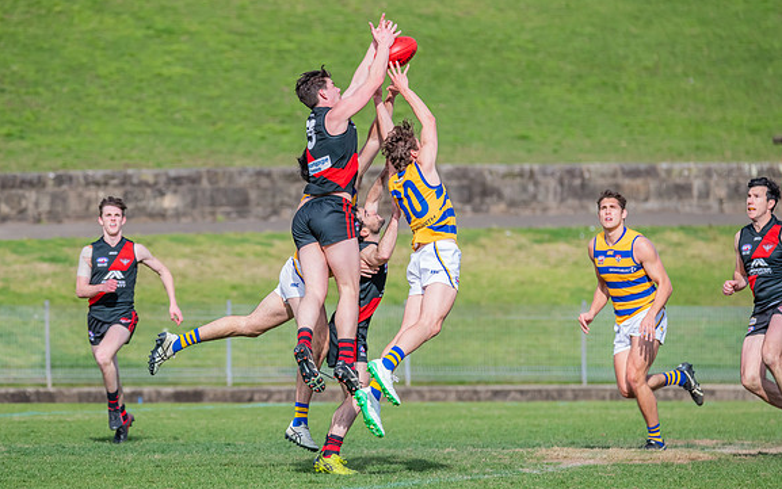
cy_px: 245
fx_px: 8911
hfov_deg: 5.0
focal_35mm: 418
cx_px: 371
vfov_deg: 3.1
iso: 800
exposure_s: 1/1600
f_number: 8
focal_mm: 380
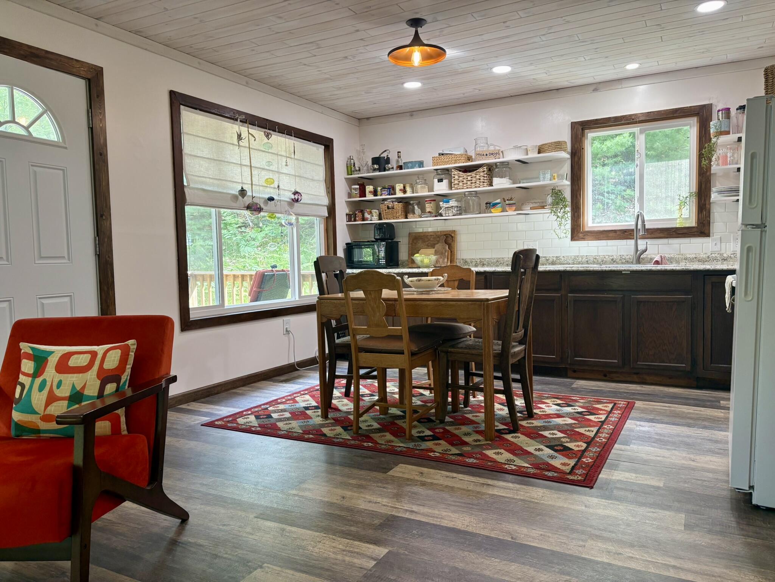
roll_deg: +1.4
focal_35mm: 26
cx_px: 388
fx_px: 582
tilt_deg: -3.3
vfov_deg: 53.1
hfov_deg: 67.3
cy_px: 291
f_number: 1.6
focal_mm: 5.96
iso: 100
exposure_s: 1/120
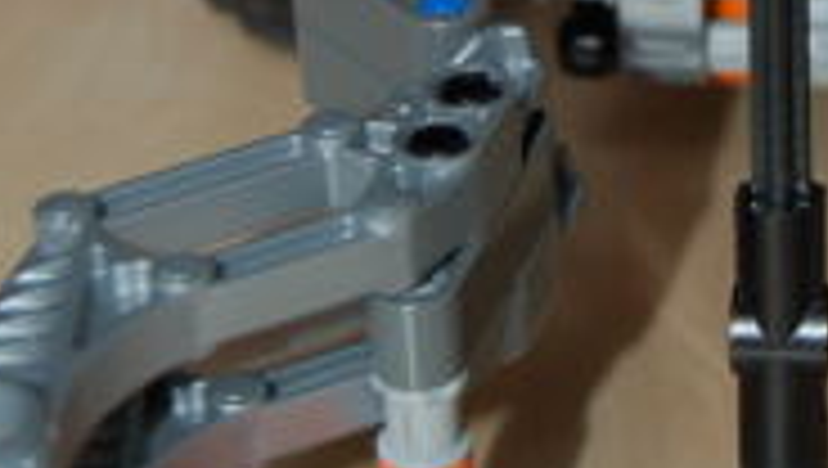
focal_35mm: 207
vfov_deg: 5.9
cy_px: 27
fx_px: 4550
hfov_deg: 10.3
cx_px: 740
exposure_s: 1/60
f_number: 5
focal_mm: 38
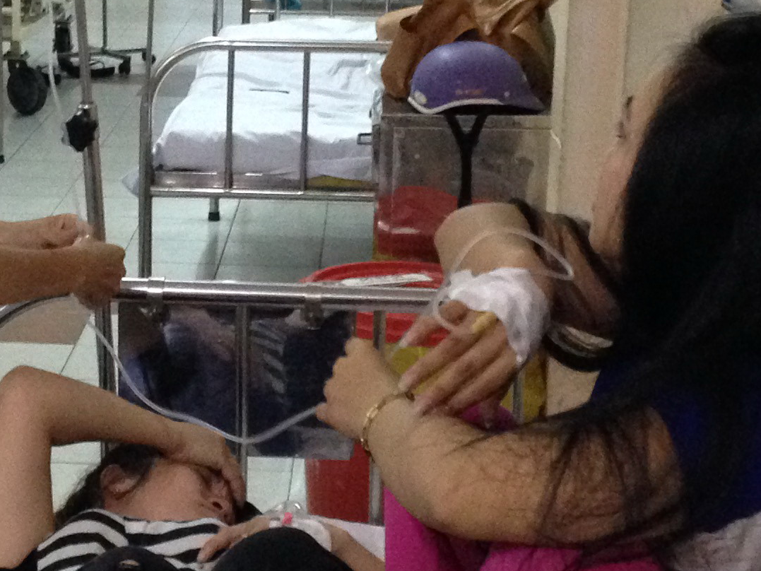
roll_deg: -0.7
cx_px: 214
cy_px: 247
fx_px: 2199
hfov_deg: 19.5
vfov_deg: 14.8
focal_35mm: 100
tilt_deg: -13.1
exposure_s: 1/15
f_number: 2.4
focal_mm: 4.12
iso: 400
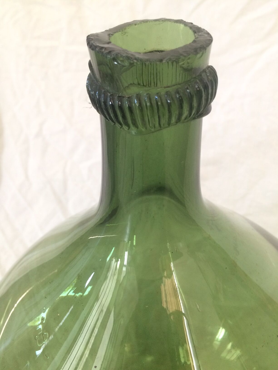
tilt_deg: -42.2
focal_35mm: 29
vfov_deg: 61.7
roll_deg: -0.1
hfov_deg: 48.2
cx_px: 139
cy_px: 185
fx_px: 311
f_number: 2.2
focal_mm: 4.15
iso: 160
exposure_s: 1/33
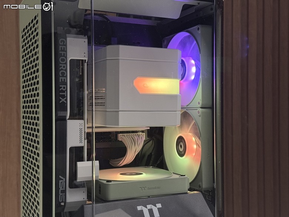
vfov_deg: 30.3
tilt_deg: -0.2
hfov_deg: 39.7
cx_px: 144
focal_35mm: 48
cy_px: 108
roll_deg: +0.3
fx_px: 401
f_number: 1.78
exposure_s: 1/60
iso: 160
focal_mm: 6.76
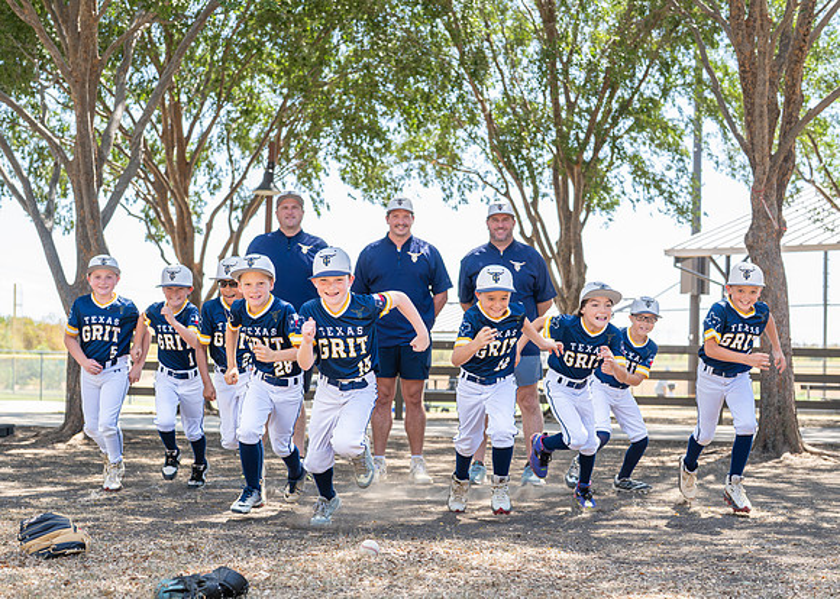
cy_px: 344
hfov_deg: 31.3
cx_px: 396
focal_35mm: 63
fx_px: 1499
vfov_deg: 22.6
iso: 400
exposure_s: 1/1000
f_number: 3.5
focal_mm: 50
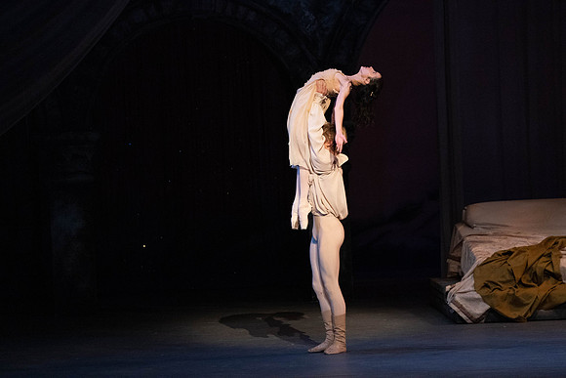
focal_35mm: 300
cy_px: 189
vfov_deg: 4.6
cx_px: 283
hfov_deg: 6.9
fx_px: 4718
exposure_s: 1/320
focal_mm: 300
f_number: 6.3
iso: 6400
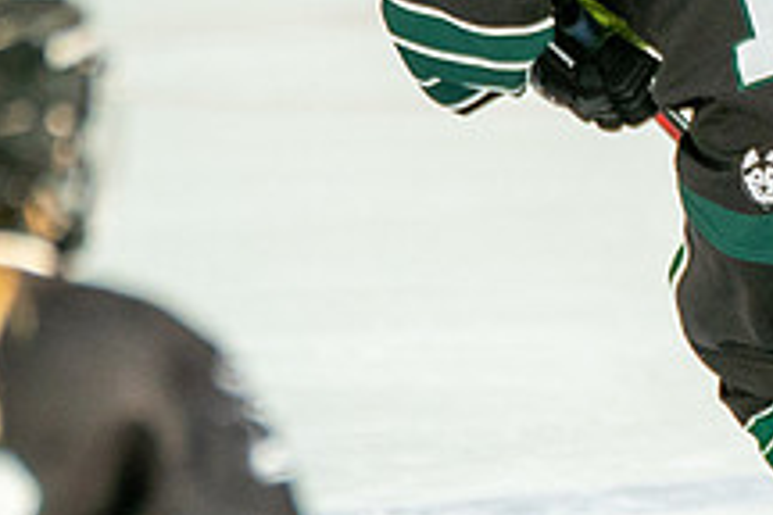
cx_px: 1059
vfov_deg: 1.1
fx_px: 26817
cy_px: 18
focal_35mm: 1249
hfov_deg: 1.7
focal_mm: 300
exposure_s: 1/2500
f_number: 3.5
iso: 1600
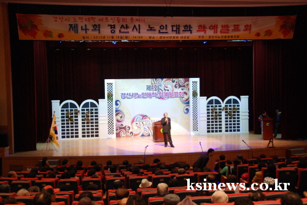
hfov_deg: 46.4
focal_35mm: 42
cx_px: 154
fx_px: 358
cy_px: 102
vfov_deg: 31.9
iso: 800
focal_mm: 28
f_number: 4
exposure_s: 1/10
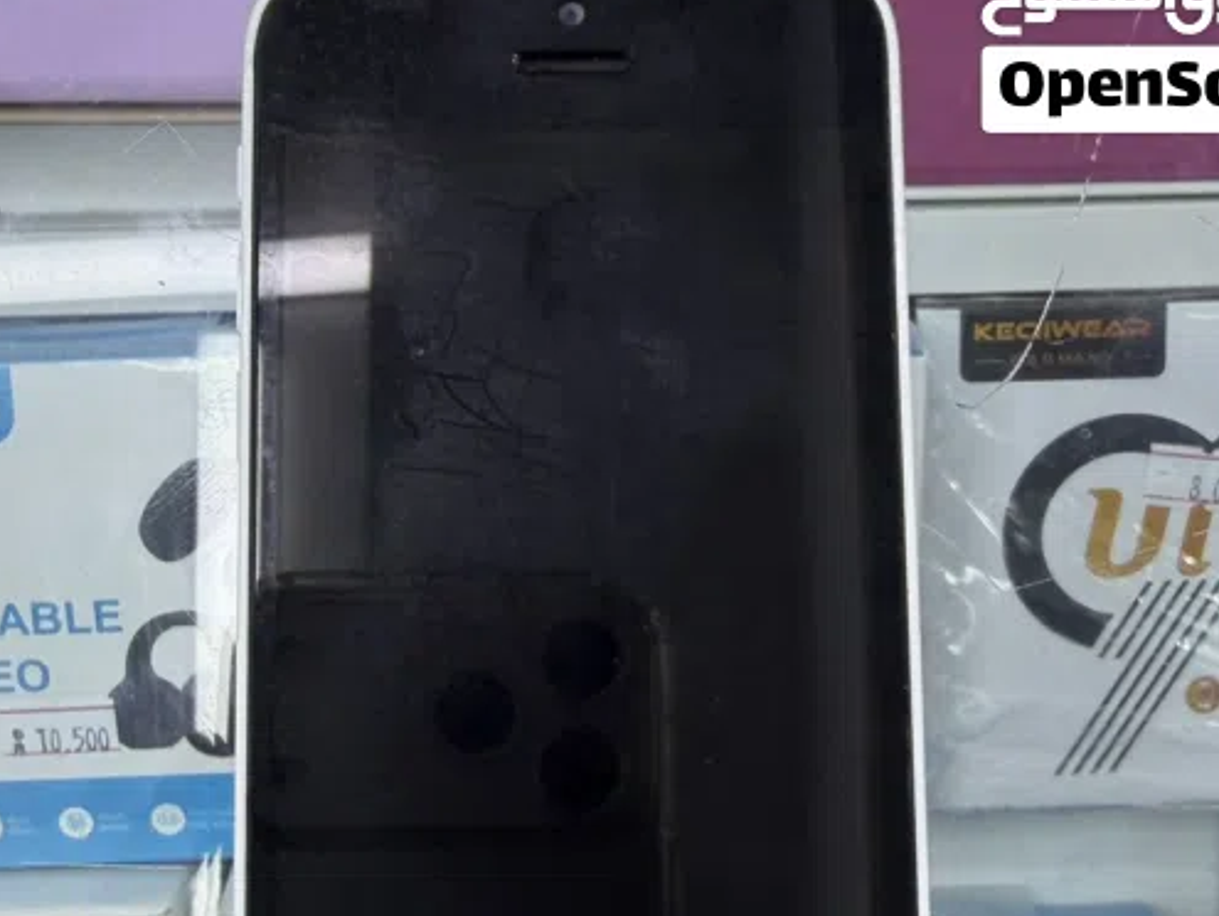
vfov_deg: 45.5
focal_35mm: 31
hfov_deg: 58.3
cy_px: 488
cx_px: 611
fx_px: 1092
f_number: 2.2
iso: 100
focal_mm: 2.22
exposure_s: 1/100
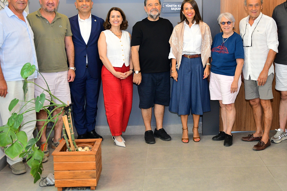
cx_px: 177
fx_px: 335
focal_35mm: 42
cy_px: 61
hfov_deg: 46.1
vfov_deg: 31.6
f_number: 3.5
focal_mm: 20
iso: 1250
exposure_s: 1/125
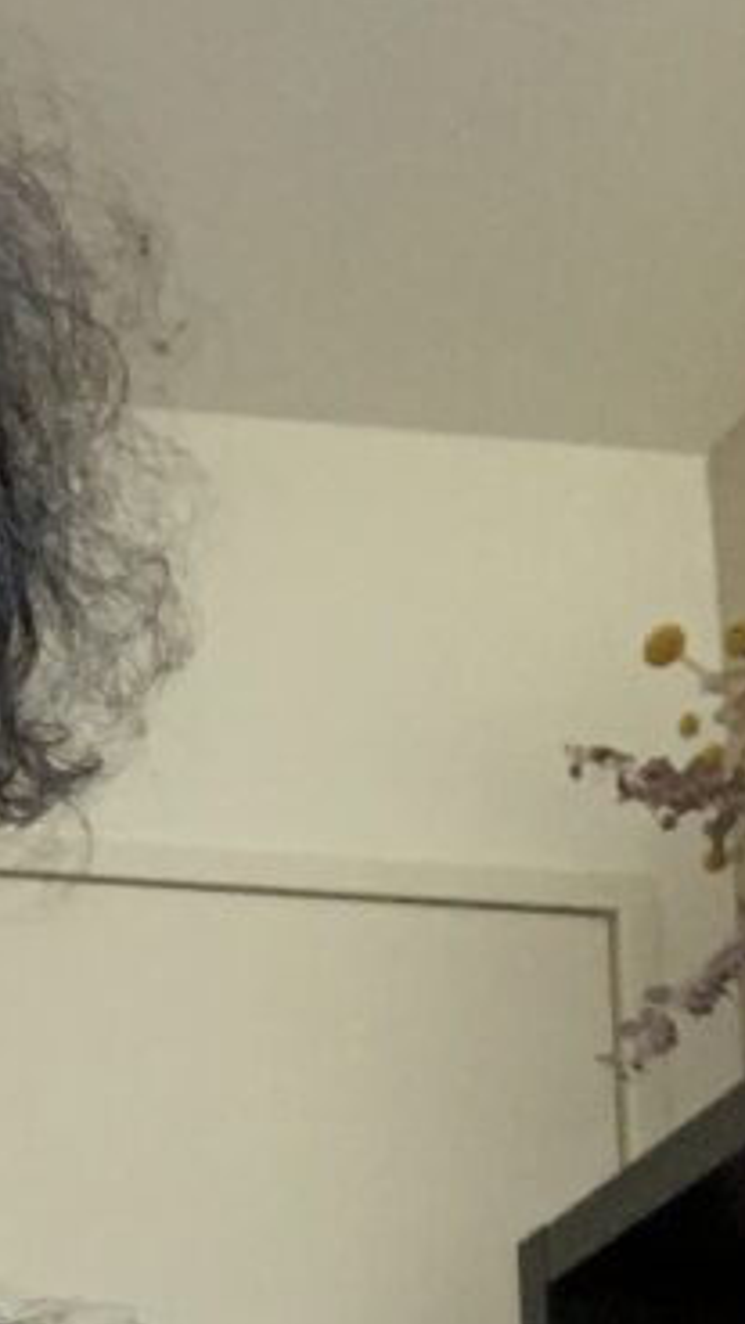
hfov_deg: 11.9
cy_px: 1641
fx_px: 3407
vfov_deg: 20.4
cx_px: -356
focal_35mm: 97
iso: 160
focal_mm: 2.87
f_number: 2.2
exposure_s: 1/60
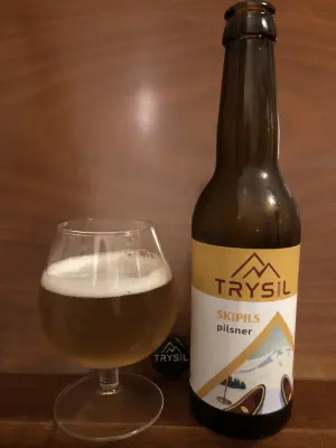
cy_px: 224
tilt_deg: -6.4
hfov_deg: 49.7
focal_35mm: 28
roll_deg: +0.8
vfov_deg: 63.4
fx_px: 362
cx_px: 168
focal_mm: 3.99
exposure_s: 1/4
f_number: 1.8
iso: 200
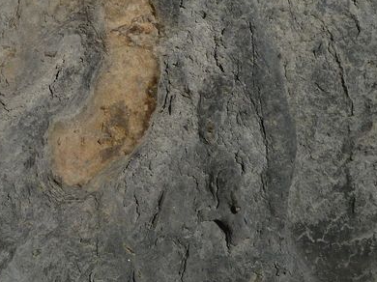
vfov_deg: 11.6
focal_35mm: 127
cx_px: 50
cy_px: 100
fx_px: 1382
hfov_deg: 15.4
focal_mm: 9.1
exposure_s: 1/800
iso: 80
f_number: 5.6
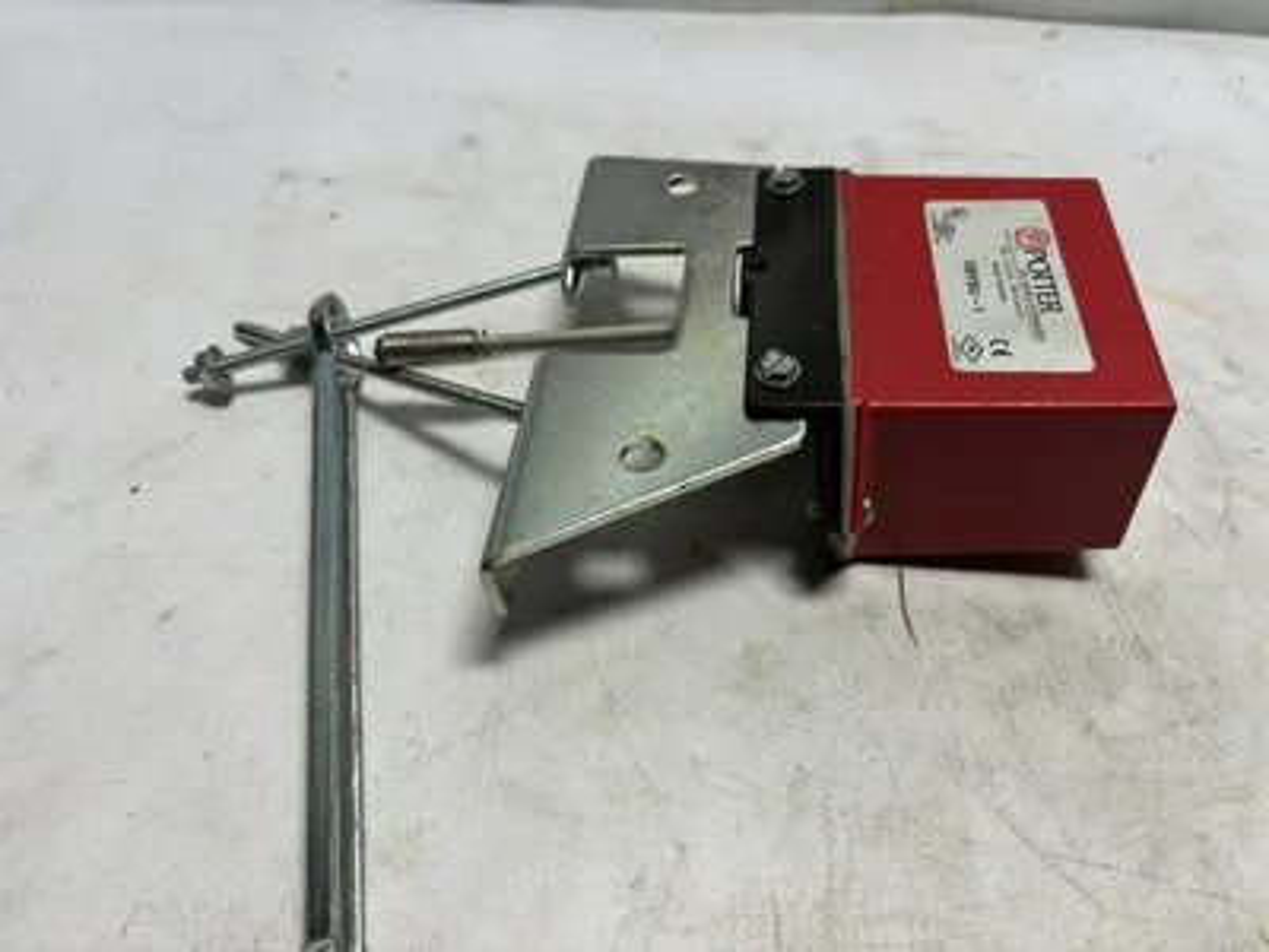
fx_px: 953
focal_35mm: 26
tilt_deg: -47.6
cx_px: 634
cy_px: 476
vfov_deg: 53.1
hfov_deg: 67.3
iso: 50
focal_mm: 5.96
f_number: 1.6
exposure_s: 1/498
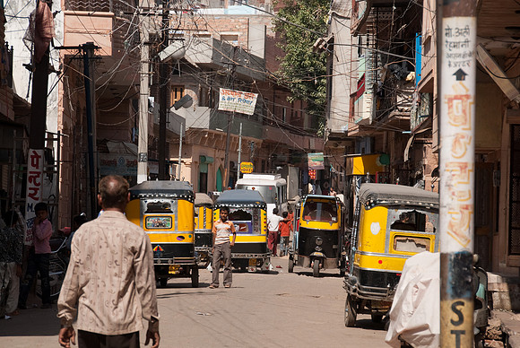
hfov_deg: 12.2
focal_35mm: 168
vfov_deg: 8.2
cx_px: 260
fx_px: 2429
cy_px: 174
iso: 100
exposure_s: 1/250
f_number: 8
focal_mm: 112
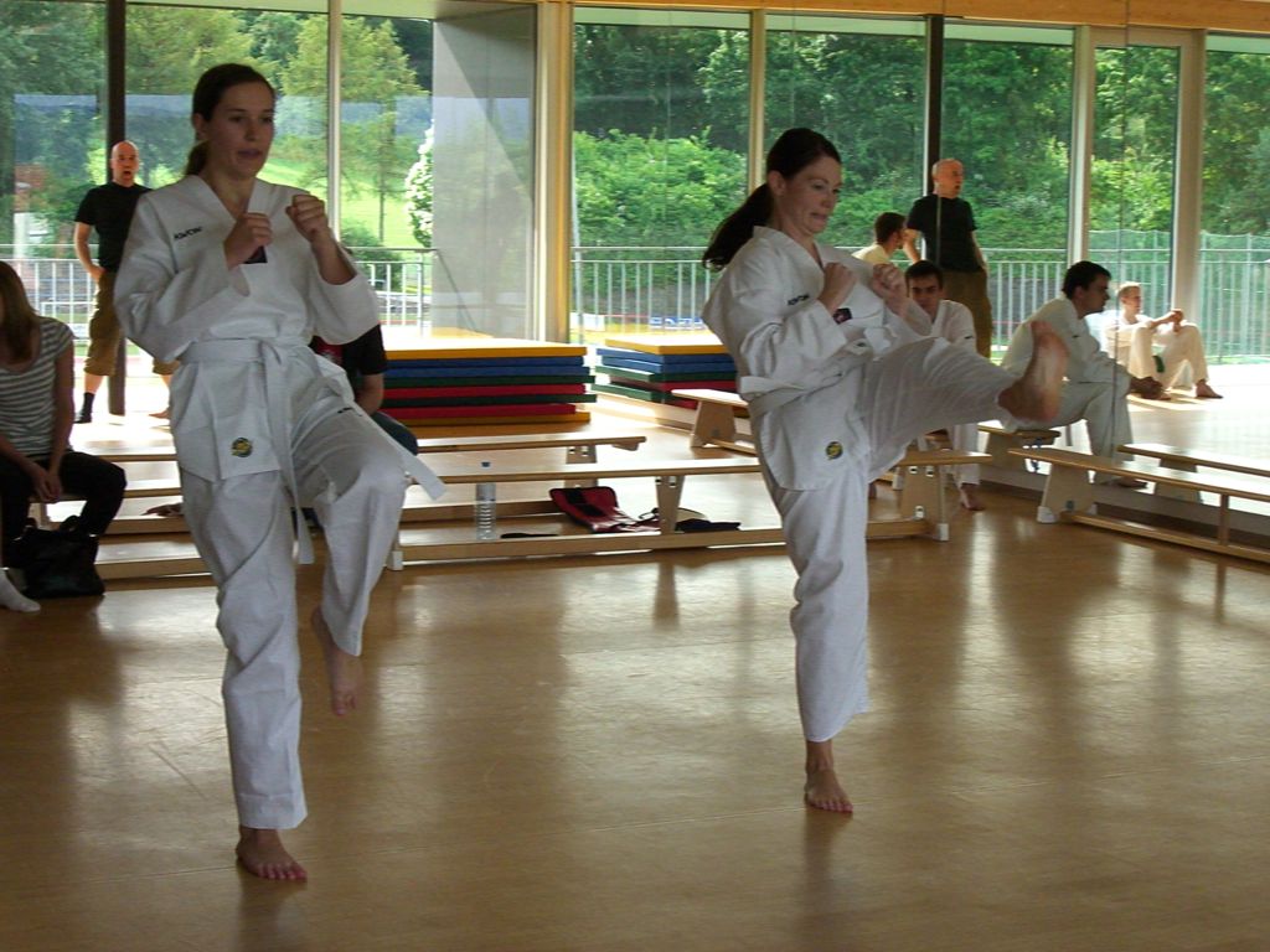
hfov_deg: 28.6
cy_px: 476
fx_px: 2495
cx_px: 635
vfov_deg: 21.6
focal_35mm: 68
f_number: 4
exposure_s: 1/800
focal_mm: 14.2
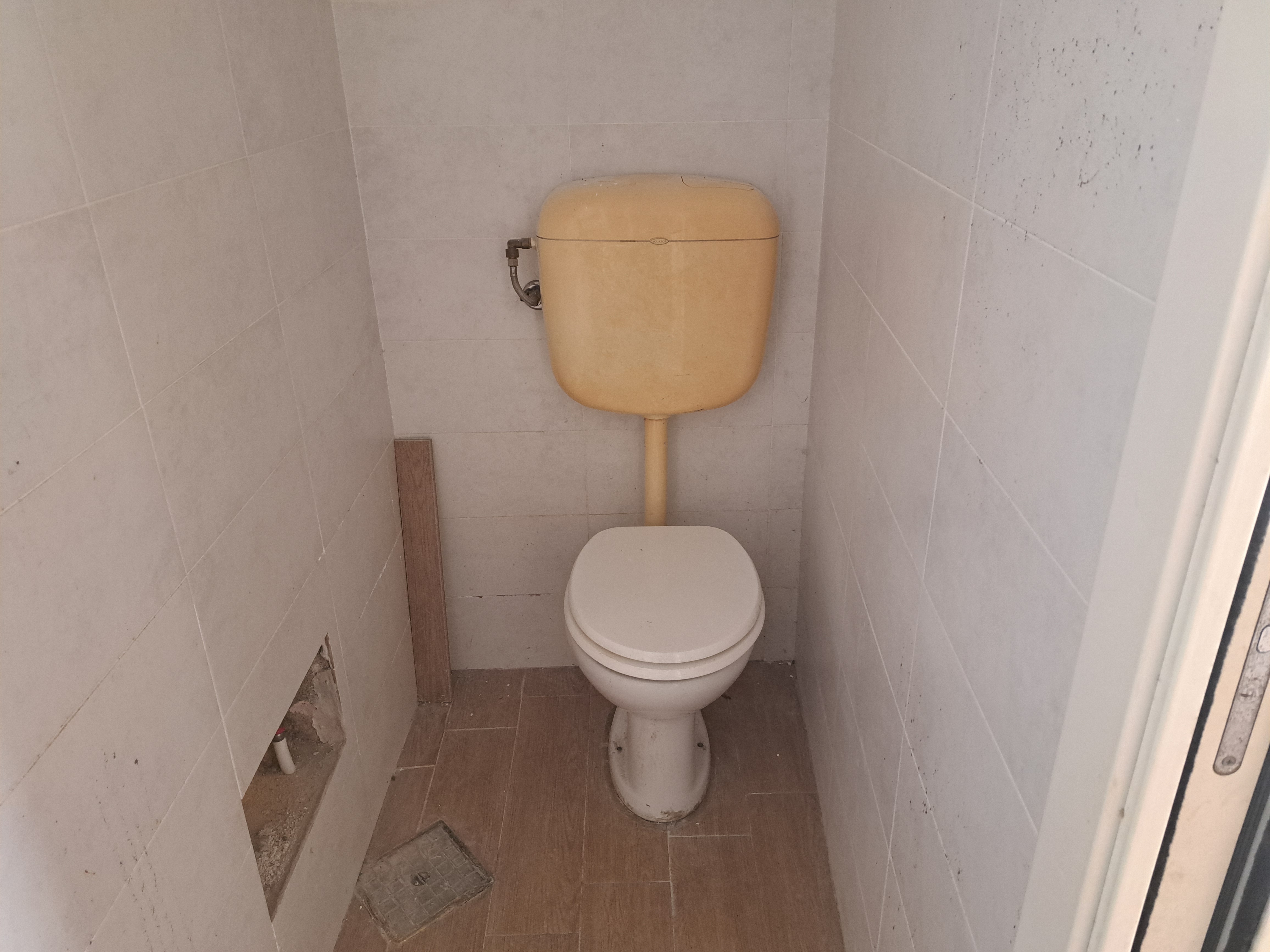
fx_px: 881
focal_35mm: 24
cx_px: 635
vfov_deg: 56.8
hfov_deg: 71.6
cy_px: 476
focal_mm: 5.23
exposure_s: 1/50
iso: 400
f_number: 1.8
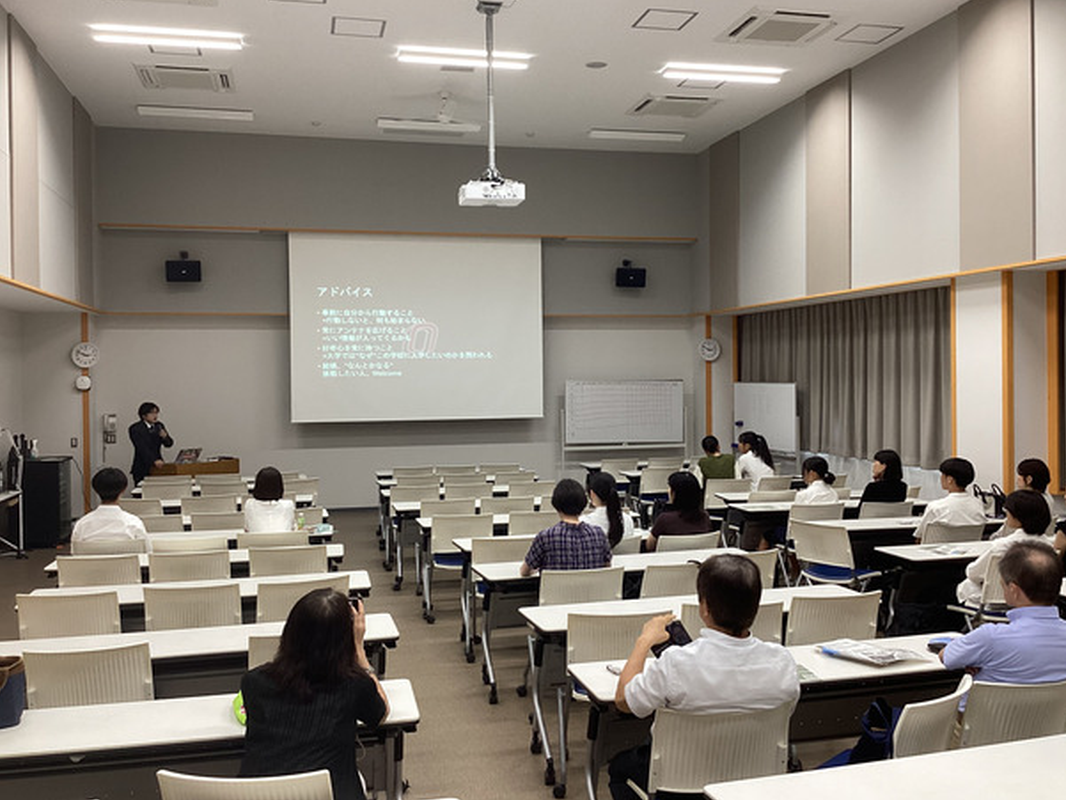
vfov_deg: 42.9
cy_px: 376
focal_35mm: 33
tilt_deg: -0.9
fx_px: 1016
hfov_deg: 55.3
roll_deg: +0.3
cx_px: 539
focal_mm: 3.3
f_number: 2.4
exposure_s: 1/60
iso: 100
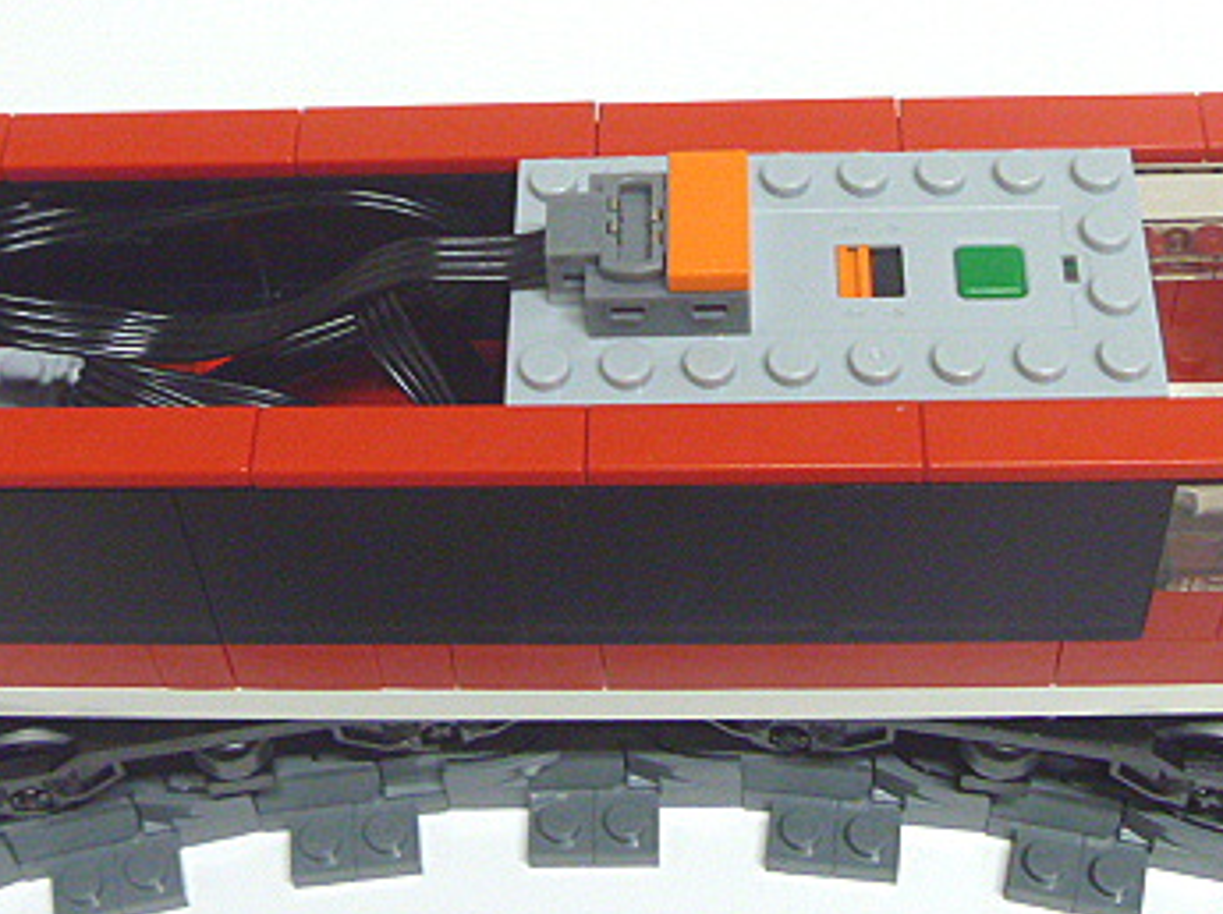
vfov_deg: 22.3
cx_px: 585
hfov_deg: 29.8
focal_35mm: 65
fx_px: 2294
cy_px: 227
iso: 400
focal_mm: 6.3
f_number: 3.5
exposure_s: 1/13
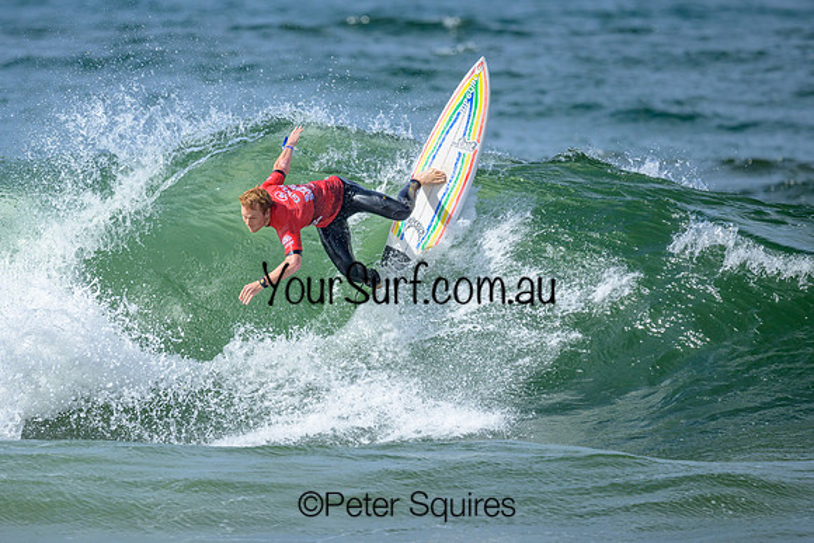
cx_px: 256
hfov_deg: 1.9
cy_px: 310
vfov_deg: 1.3
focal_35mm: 1097
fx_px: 24813
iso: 200
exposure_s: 1/2000
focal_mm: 800
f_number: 6.3
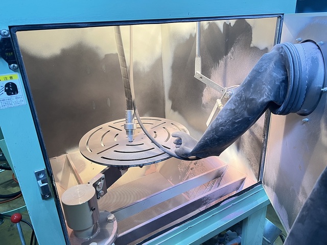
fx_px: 246
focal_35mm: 26
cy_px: 122
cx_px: 164
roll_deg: +3.1
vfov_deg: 53.1
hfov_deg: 67.3
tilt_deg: -22.8
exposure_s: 1/50
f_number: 1.5
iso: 125
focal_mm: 5.7
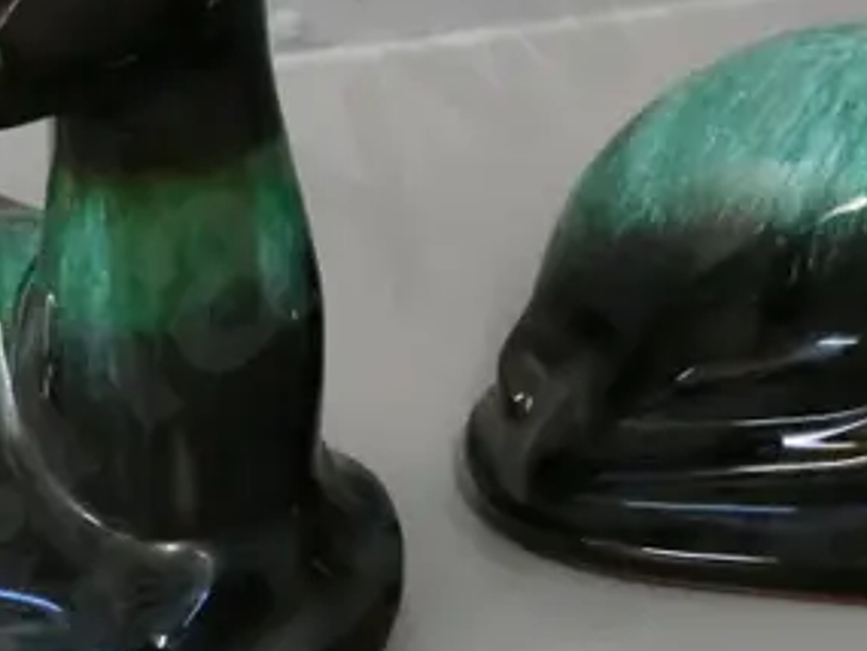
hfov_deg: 16.1
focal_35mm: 122
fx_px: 3057
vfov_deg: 12.0
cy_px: 3
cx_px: 581
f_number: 5
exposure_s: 1/80
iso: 3200
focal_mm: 17
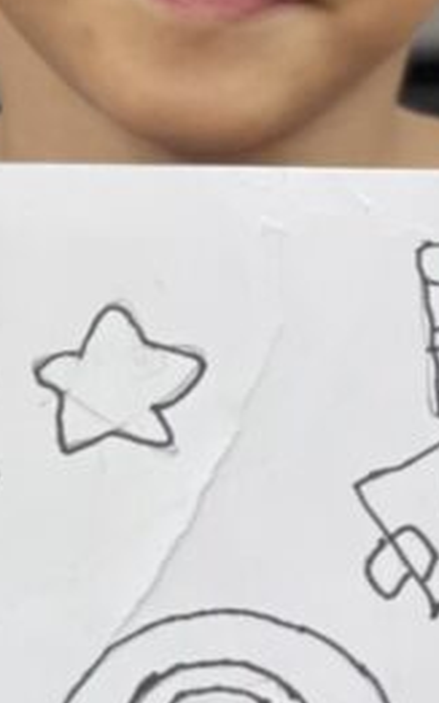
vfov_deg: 6.1
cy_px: 395
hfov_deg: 3.8
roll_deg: +2.7
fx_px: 6646
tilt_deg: -18.8
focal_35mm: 347
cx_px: 358
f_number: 2.2
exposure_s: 1/121
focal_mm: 7.5
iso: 160
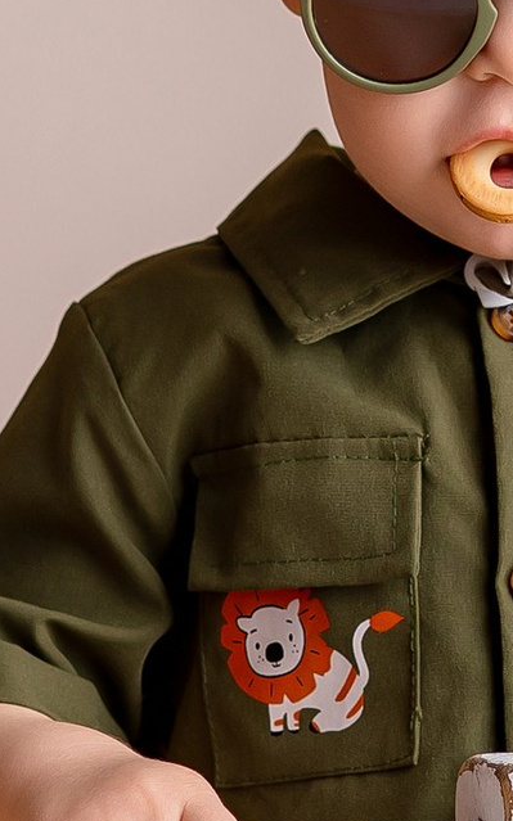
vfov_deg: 6.2
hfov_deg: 3.9
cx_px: 451
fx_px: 7544
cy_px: 284
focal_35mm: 337
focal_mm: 55
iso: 125
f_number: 2.8
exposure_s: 1/160
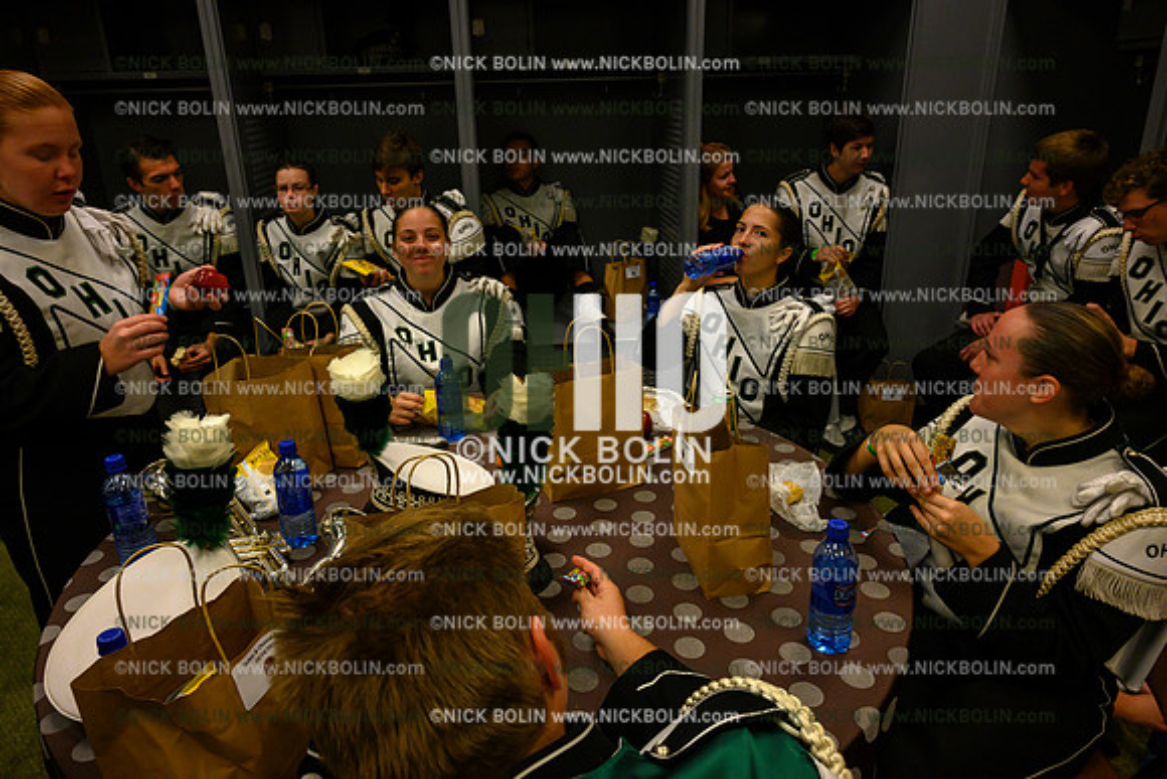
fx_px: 778
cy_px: 390
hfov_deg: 73.7
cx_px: 584
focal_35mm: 24
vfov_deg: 53.2
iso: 2500
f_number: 8
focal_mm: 24
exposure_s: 1/125
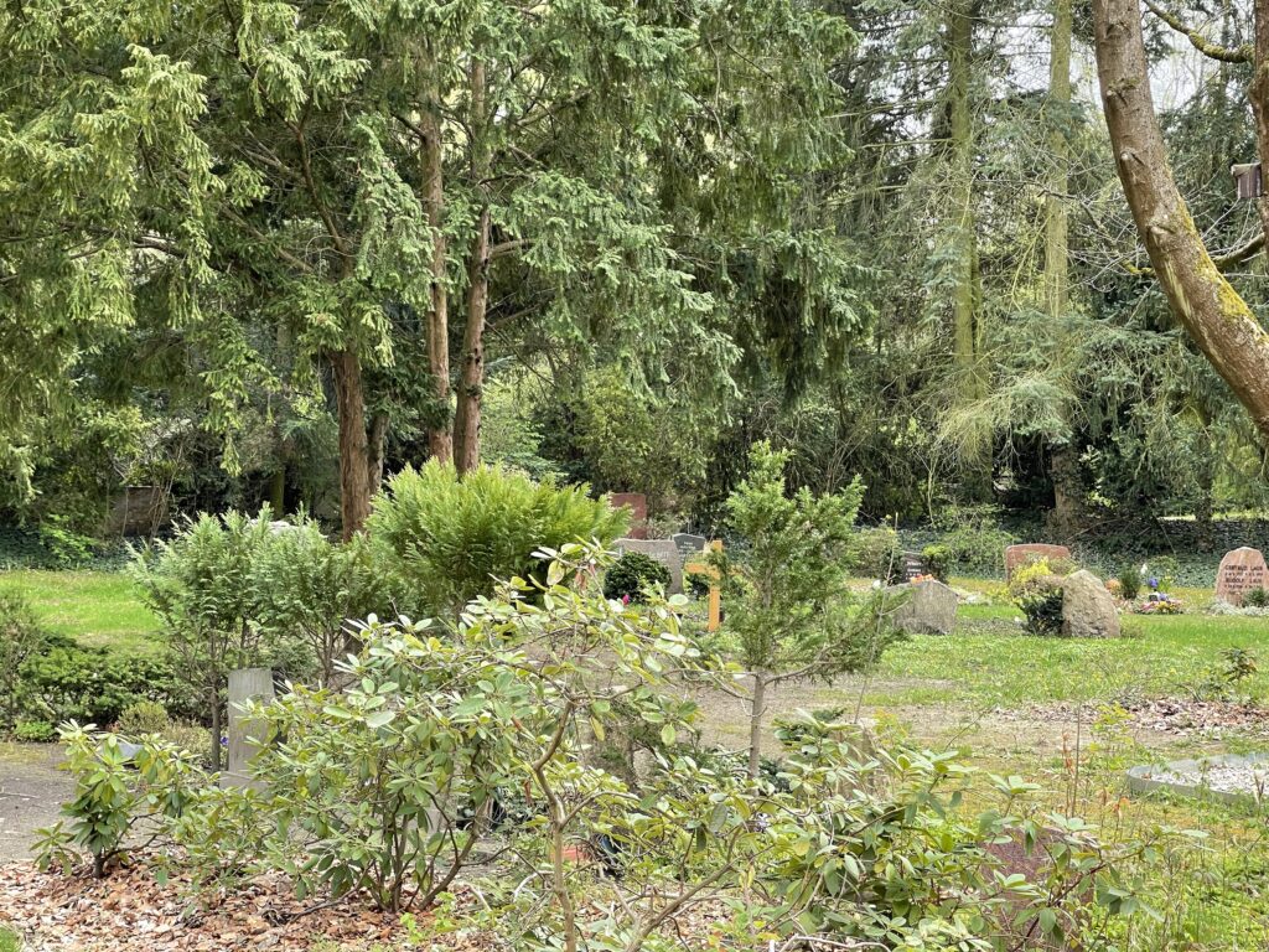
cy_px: 476
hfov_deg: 30.3
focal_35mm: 64
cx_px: 634
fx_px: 2346
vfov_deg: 22.9
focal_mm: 7.5
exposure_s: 1/145
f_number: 2.2
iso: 20
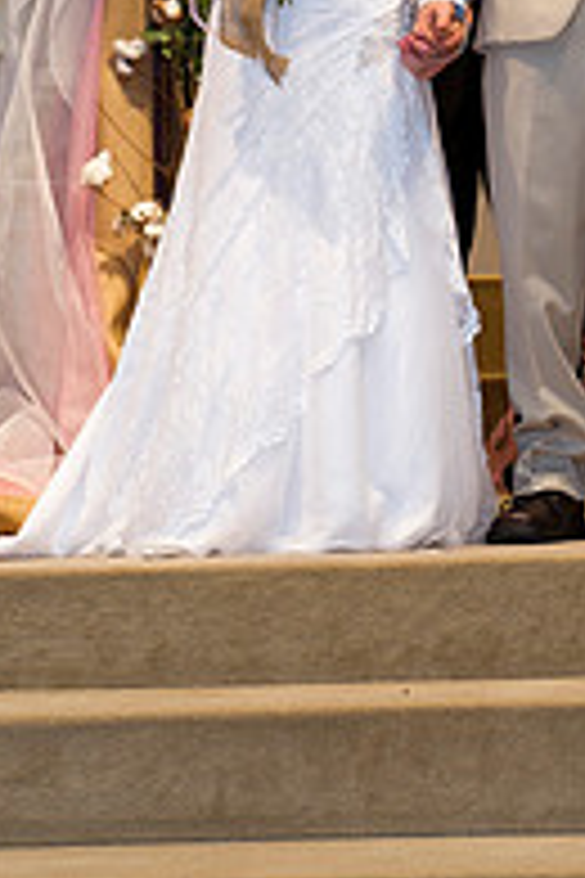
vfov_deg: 14.3
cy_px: 171
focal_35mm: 143
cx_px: 578
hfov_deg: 9.5
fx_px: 3485
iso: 1600
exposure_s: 1/160
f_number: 5.6
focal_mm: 62
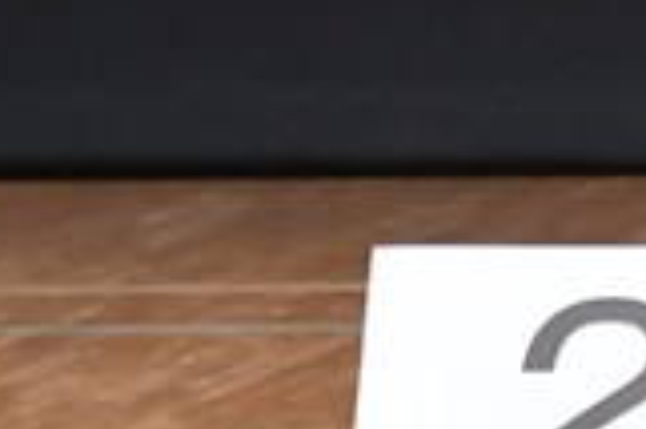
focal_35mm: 1443
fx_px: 25867
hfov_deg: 1.4
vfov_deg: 1.0
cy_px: -265
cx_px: 1242
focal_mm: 200
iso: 6400
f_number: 5.6
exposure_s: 1/400
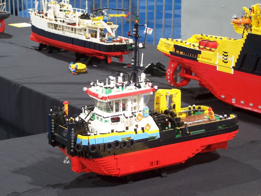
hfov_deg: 20.9
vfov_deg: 15.7
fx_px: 709
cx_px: 130
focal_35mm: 94
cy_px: 98
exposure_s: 1/2
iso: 80
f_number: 3.2
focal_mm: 15.6
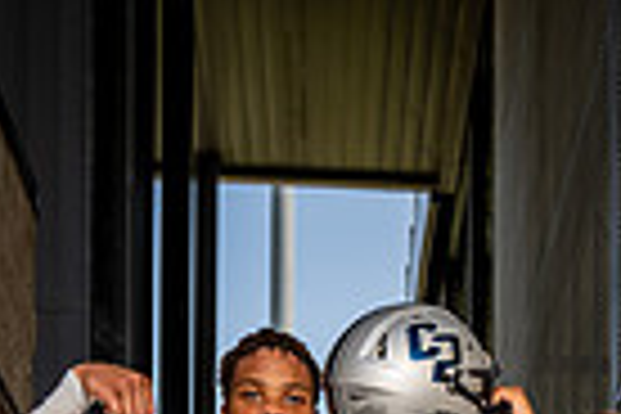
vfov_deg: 11.4
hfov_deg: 20.6
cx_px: 482
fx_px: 1690
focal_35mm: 98
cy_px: 1008
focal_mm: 30
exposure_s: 1/250
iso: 80
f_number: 6.3
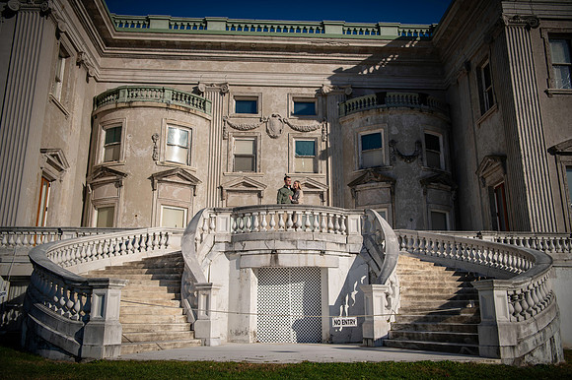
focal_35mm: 32
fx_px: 508
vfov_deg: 41.1
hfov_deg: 58.7
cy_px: 190
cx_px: 286
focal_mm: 32
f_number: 2.8
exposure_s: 1/6400
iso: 160
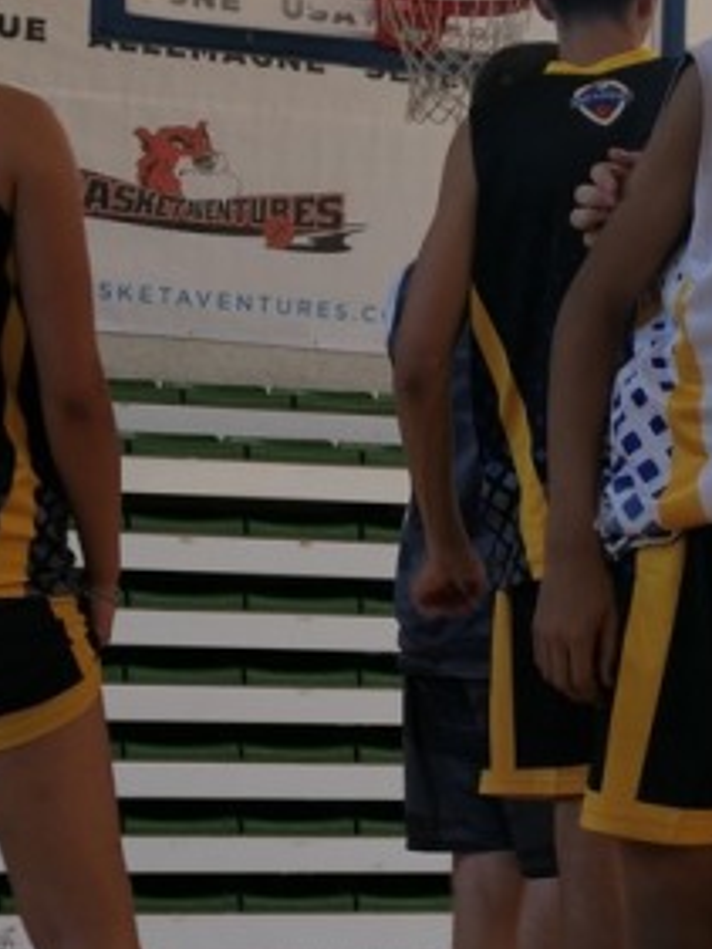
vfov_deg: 12.2
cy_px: 561
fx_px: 4439
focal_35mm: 162
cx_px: 989
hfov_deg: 9.0
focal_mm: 19.2
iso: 125
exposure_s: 1/125
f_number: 2.8
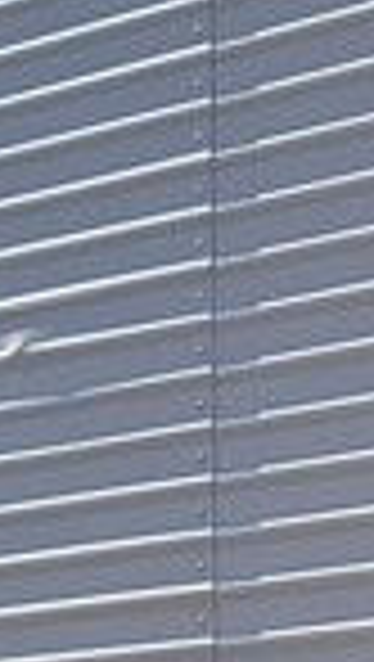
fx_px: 3569
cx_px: -151
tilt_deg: +4.3
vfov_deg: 10.5
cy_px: 694
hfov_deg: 5.9
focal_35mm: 203
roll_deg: -0.9
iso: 80
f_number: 1.78
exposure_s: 1/3953
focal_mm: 6.76
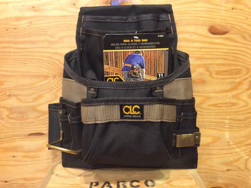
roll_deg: +3.6
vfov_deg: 44.1
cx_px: 126
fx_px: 232
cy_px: 94
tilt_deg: -13.4
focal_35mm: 32
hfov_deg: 56.9
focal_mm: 3.3
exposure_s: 1/15
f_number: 2.4
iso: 320
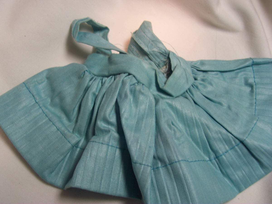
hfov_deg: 50.1
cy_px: 102
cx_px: 136
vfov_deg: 38.7
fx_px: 291
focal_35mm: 37
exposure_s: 1/60
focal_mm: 5.6
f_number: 2.8
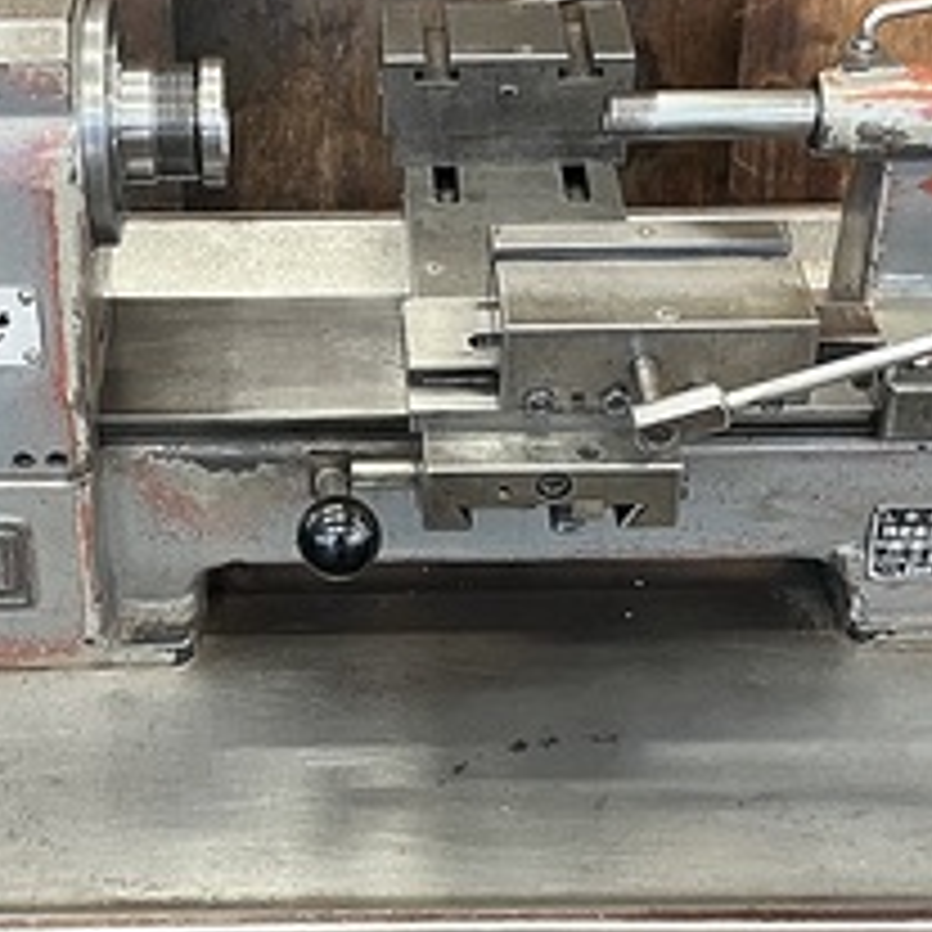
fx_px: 2163
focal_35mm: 71
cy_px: 504
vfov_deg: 24.3
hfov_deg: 24.2
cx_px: 338
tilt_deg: -37.2
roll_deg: +1.2
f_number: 1.6
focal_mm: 5.1
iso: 250
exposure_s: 1/60
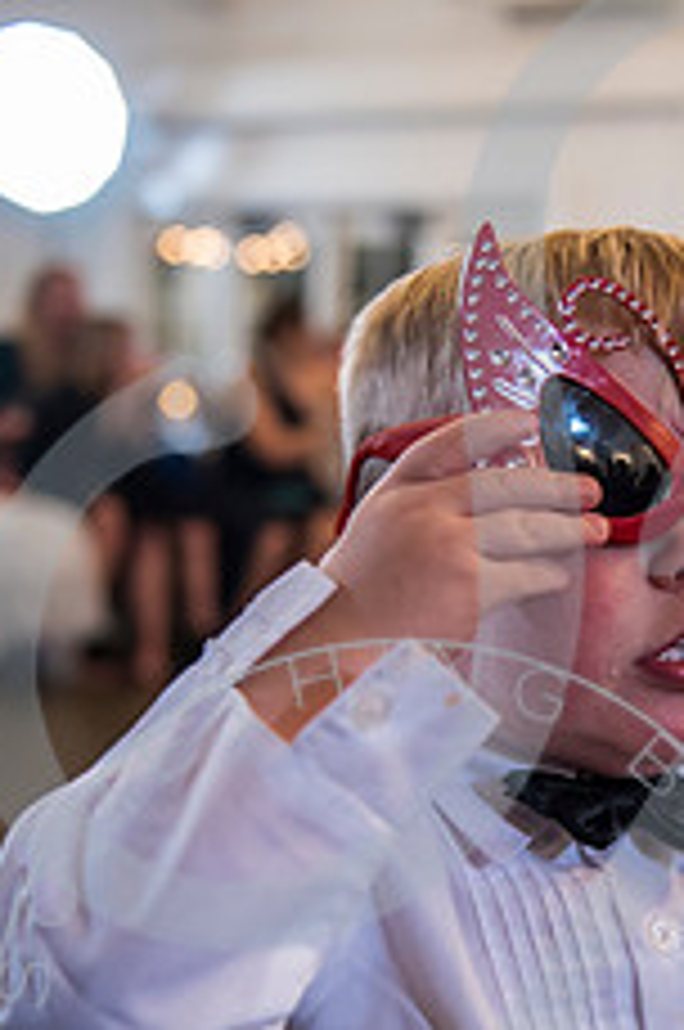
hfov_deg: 21.1
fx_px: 1801
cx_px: 608
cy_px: 715
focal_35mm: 63
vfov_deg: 31.6
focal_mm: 32
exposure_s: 1/125
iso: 1600
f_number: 2.8
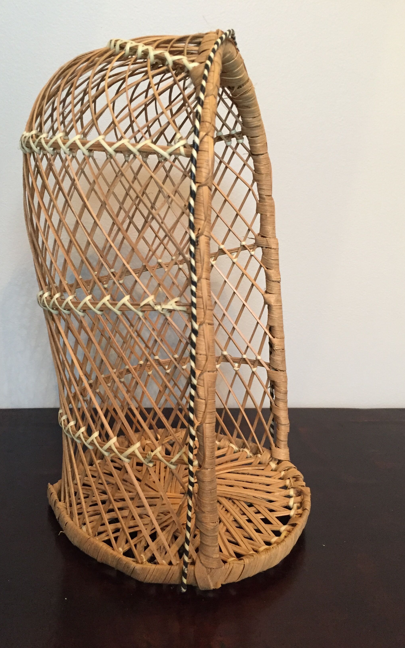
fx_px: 547
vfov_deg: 61.2
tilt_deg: -16.3
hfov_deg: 40.5
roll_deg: -2.3
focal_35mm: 31
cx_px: 177
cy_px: 322
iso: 250
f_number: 2.2
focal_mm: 4.15
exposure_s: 1/20
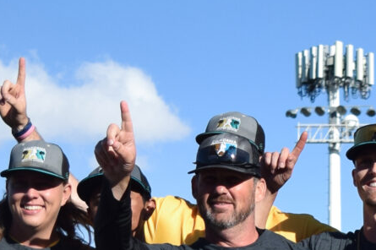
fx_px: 1983
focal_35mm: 190
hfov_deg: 10.8
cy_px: 407
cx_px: 362
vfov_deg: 7.1
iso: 200
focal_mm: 22
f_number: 5.6
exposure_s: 1/2000
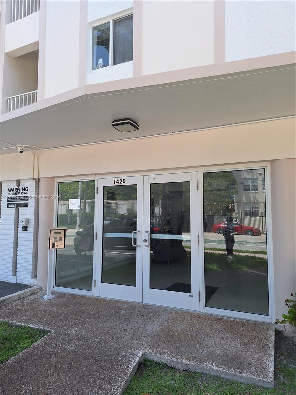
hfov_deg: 58.9
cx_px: 148
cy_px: 198
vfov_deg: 73.9
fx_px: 262
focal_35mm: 23
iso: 40
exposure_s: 1/569
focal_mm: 5.54
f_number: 1.8
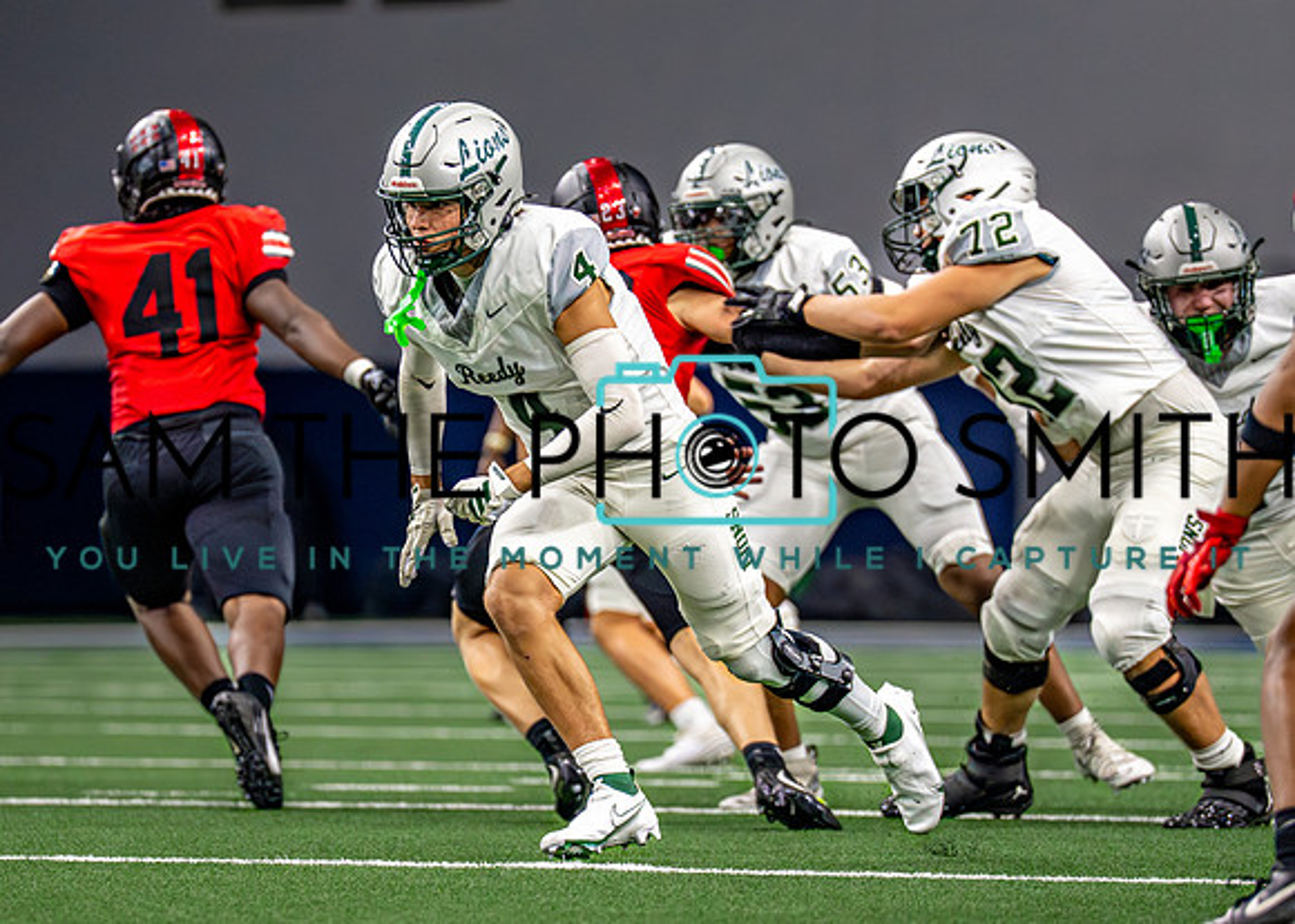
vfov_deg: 3.8
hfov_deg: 5.4
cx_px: 529
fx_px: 13810
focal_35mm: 376
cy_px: 499
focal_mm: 200
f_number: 2.8
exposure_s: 1/1600
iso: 3200
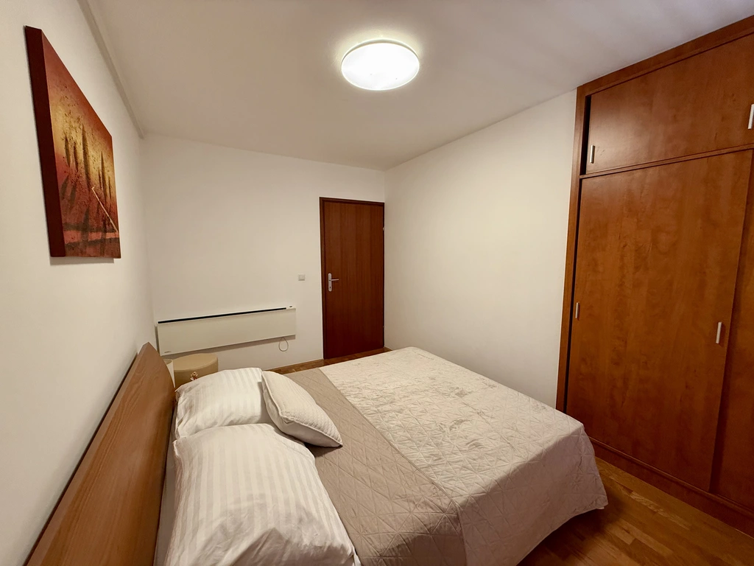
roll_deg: +0.1
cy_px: 283
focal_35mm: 14
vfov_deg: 85.7
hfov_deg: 102.1
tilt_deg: -5.4
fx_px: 305
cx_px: 377
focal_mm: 2.22
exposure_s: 1/50
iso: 200
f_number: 2.2
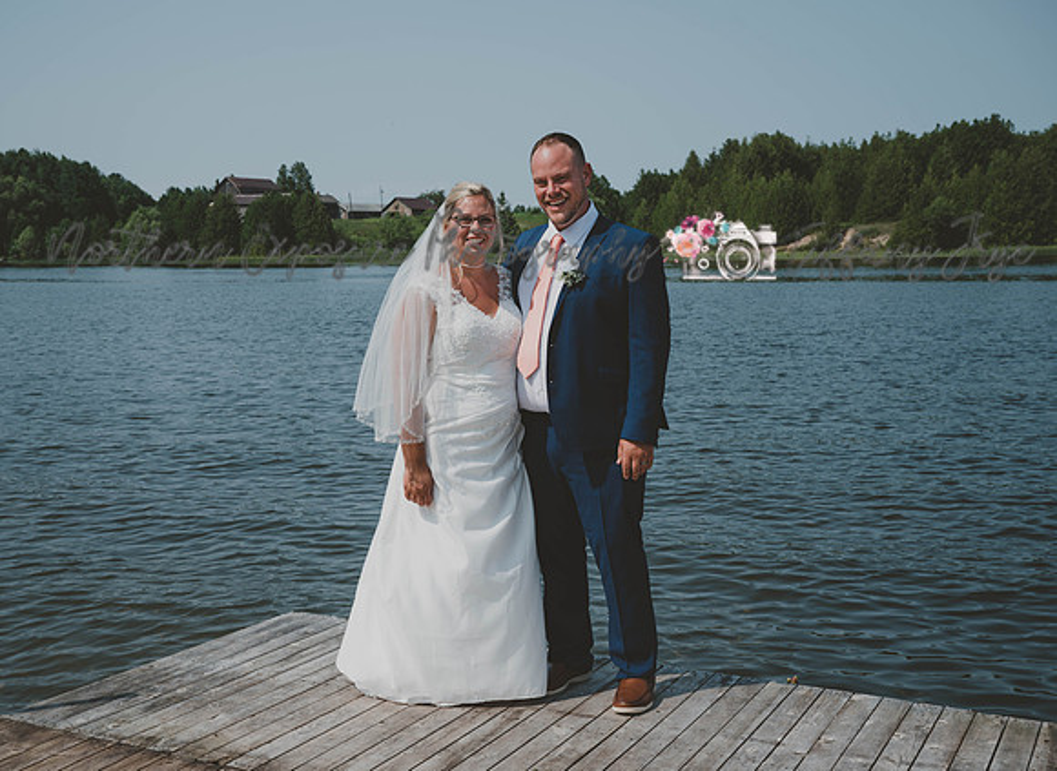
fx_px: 1382
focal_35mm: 46
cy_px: 386
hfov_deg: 41.8
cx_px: 511
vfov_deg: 31.2
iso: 100
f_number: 7.1
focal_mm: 43
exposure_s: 1/400
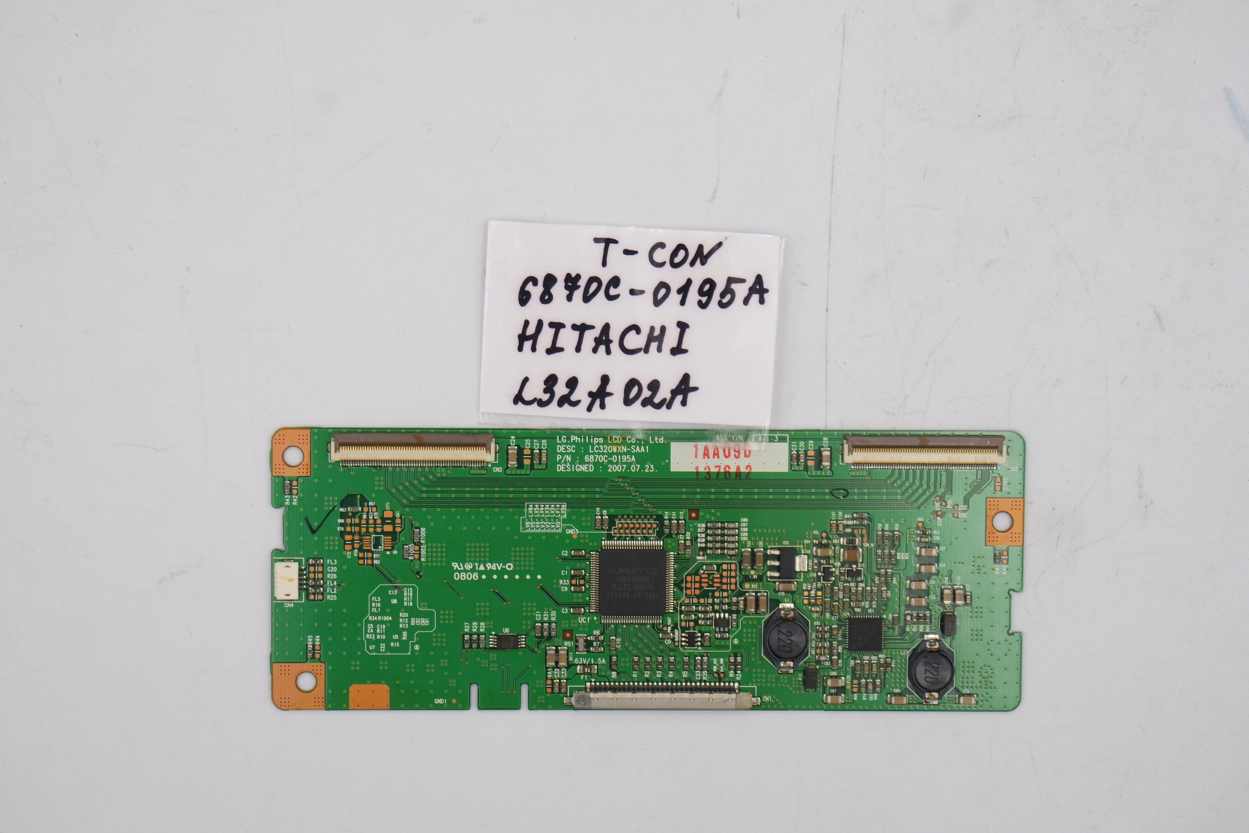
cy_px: 416
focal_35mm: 72
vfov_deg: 18.9
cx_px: 624
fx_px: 2498
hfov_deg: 28.1
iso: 200
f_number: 5.6
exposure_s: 1/125
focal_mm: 27
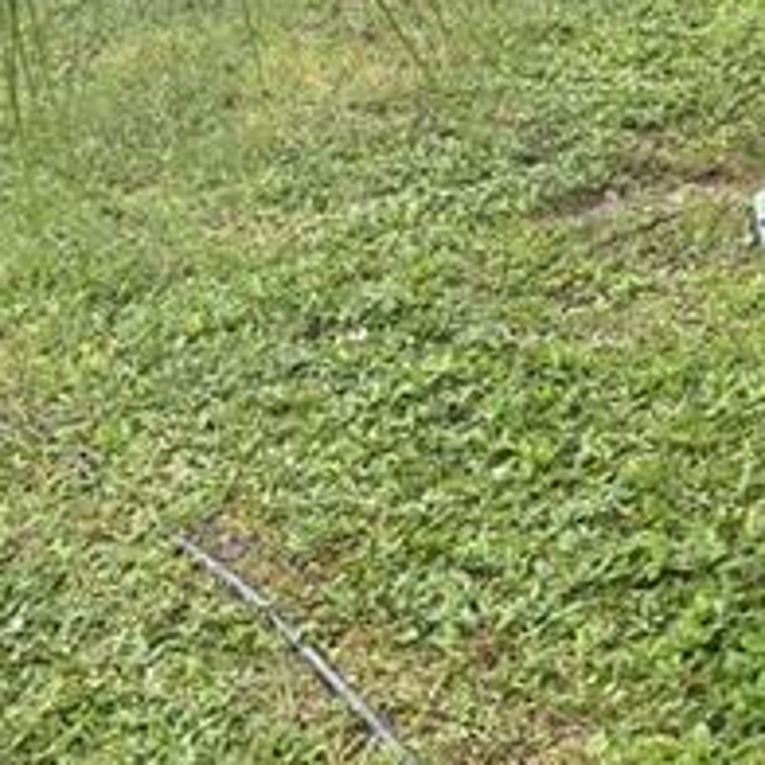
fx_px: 2075
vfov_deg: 19.9
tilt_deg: -14.3
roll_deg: +3.7
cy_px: -101
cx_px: 929
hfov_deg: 19.6
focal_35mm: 83
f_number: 1.78
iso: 100
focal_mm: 6.76
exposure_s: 1/858
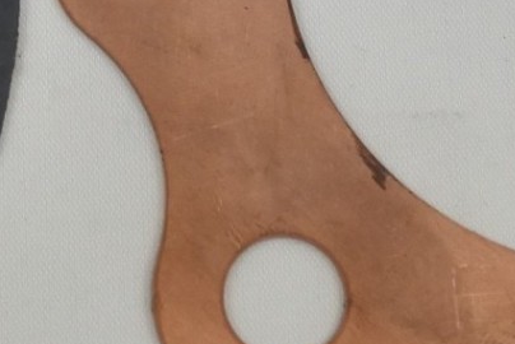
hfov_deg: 11.4
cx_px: -62
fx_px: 2548
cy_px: -234
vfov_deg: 7.5
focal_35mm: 178
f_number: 4
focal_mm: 13.7
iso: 400
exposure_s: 1/250
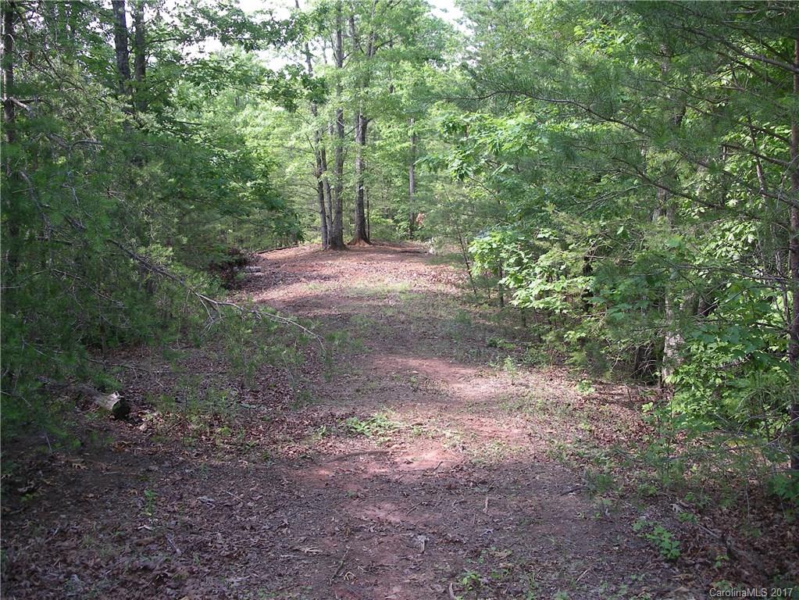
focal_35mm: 37
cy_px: 300
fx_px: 854
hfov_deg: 50.1
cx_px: 400
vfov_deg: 38.7
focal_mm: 7.8
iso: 80
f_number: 2.8
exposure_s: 1/60
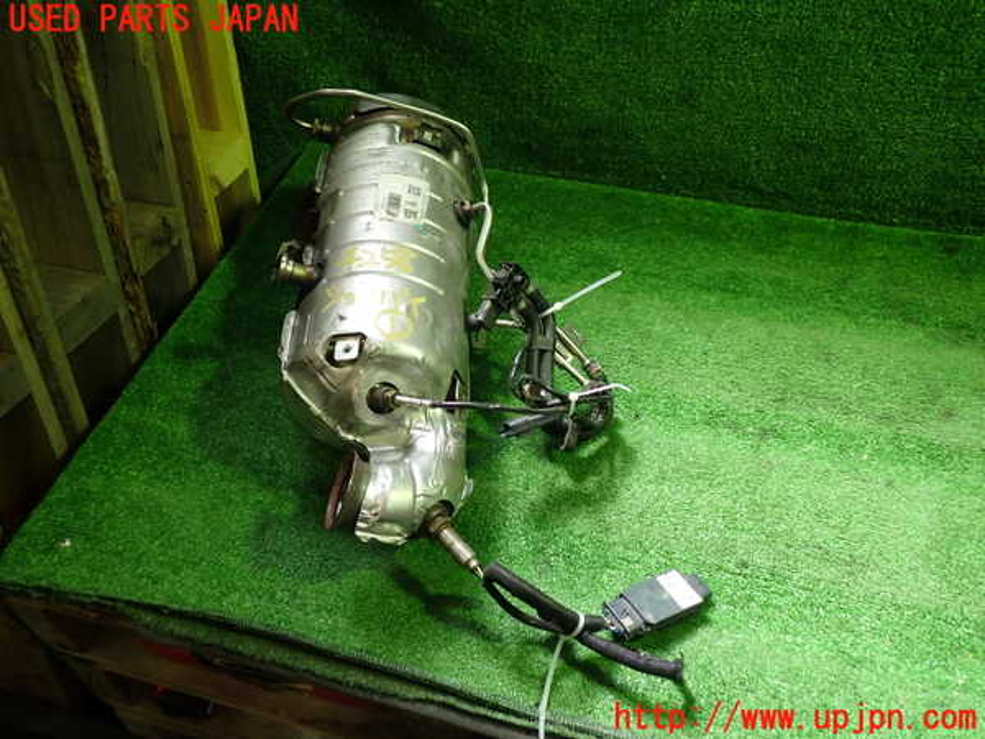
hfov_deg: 60.0
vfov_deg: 46.8
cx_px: 492
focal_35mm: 30
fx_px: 854
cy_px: 370
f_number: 2.3
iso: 200
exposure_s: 1/50
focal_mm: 5.4
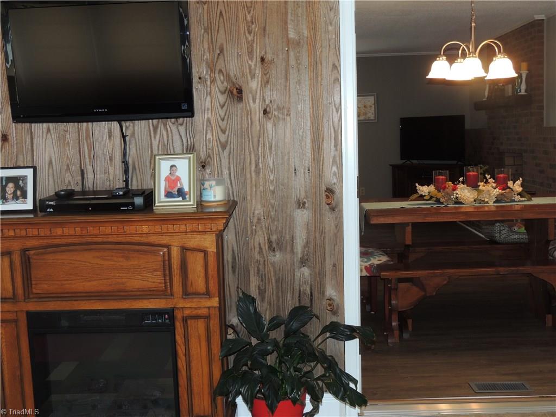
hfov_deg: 43.9
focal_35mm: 43
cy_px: 208
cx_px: 278
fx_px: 691
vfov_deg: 33.6
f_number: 3.4
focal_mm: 7.6
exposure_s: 1/30
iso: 200
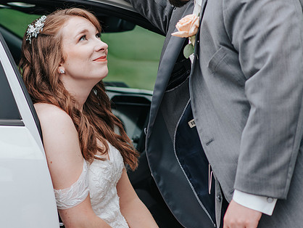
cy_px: 100
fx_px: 1489
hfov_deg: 11.6
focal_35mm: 170
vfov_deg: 8.7
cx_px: 94
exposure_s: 1/640
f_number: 2.8
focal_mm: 85
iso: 200
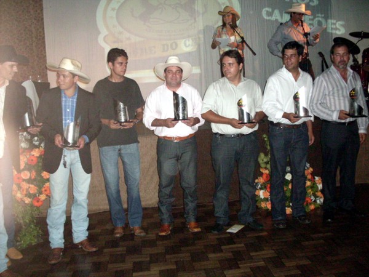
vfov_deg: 37.7
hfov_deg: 49.0
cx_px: 184
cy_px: 138
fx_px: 405
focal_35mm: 38
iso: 240
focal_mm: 6.3
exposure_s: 1/45
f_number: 2.8
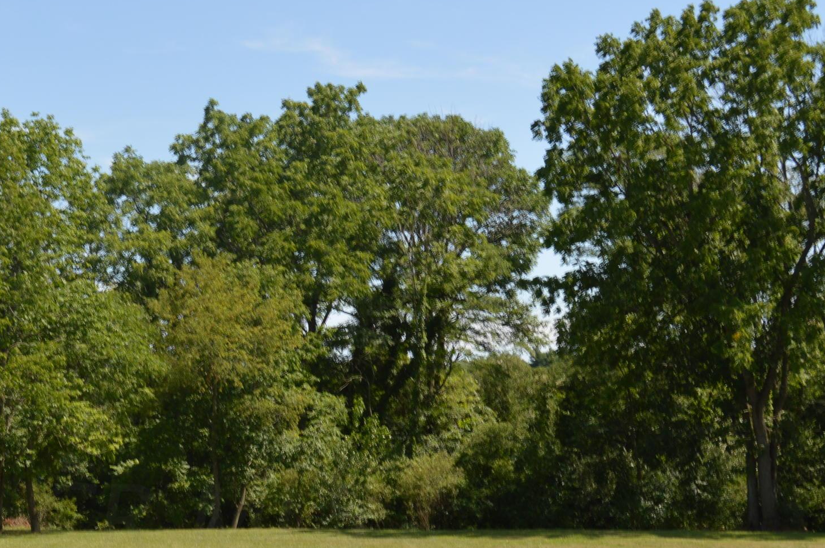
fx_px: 1831
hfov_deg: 25.1
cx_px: 201
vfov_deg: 16.7
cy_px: 519
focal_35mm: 80
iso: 100
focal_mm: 26
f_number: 7.1
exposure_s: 1/200
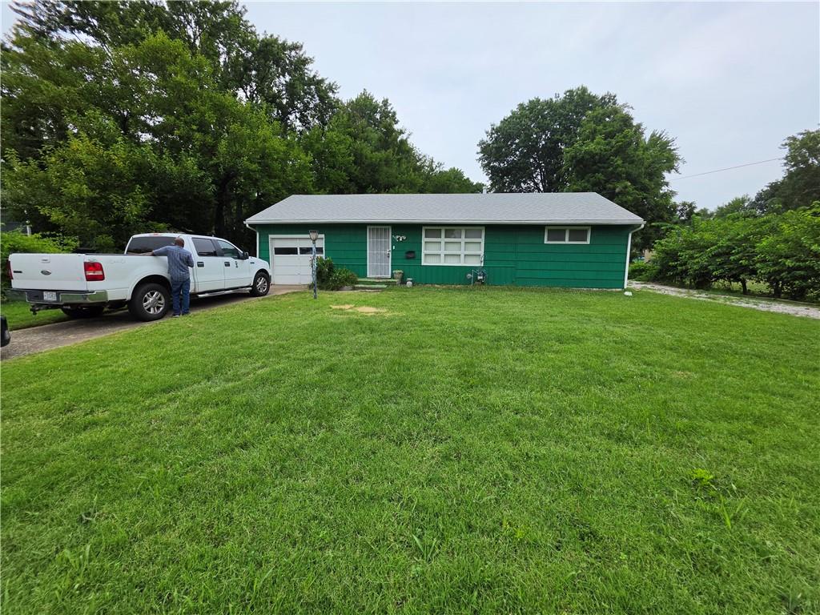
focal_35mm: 13
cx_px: 410
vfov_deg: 89.9
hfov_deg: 106.2
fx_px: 308
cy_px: 308
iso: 32
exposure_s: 1/1170
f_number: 1.9
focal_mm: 2.2
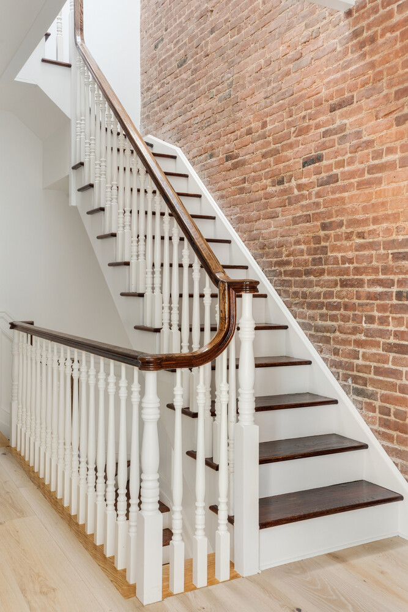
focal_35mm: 34
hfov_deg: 38.4
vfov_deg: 55.1
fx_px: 586
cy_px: 306
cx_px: 204
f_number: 11
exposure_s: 3.2
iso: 400
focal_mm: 34.5
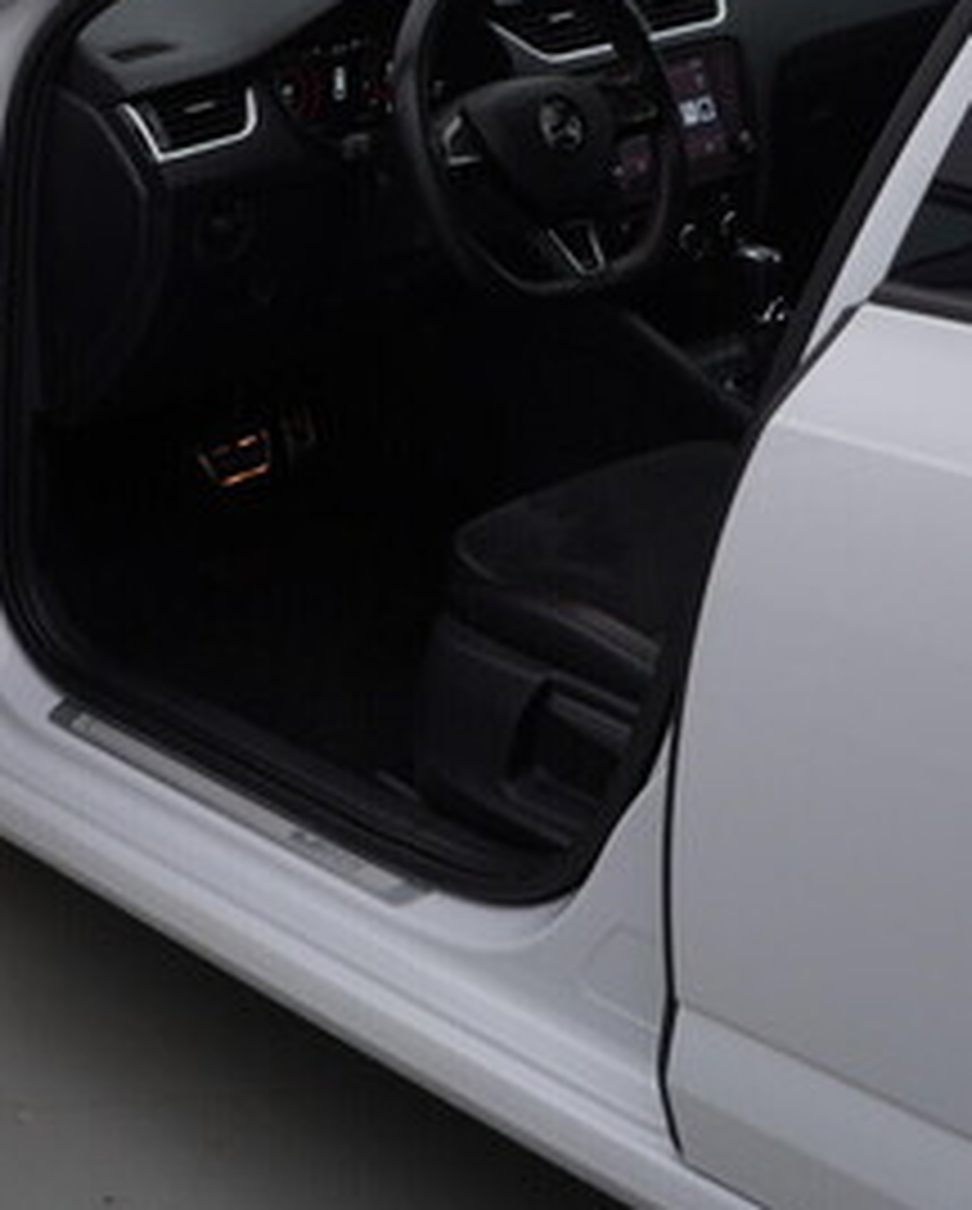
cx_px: -4
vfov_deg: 27.3
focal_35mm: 69
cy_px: 403
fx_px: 2476
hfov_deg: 21.4
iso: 125
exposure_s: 1/125
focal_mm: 24
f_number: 5
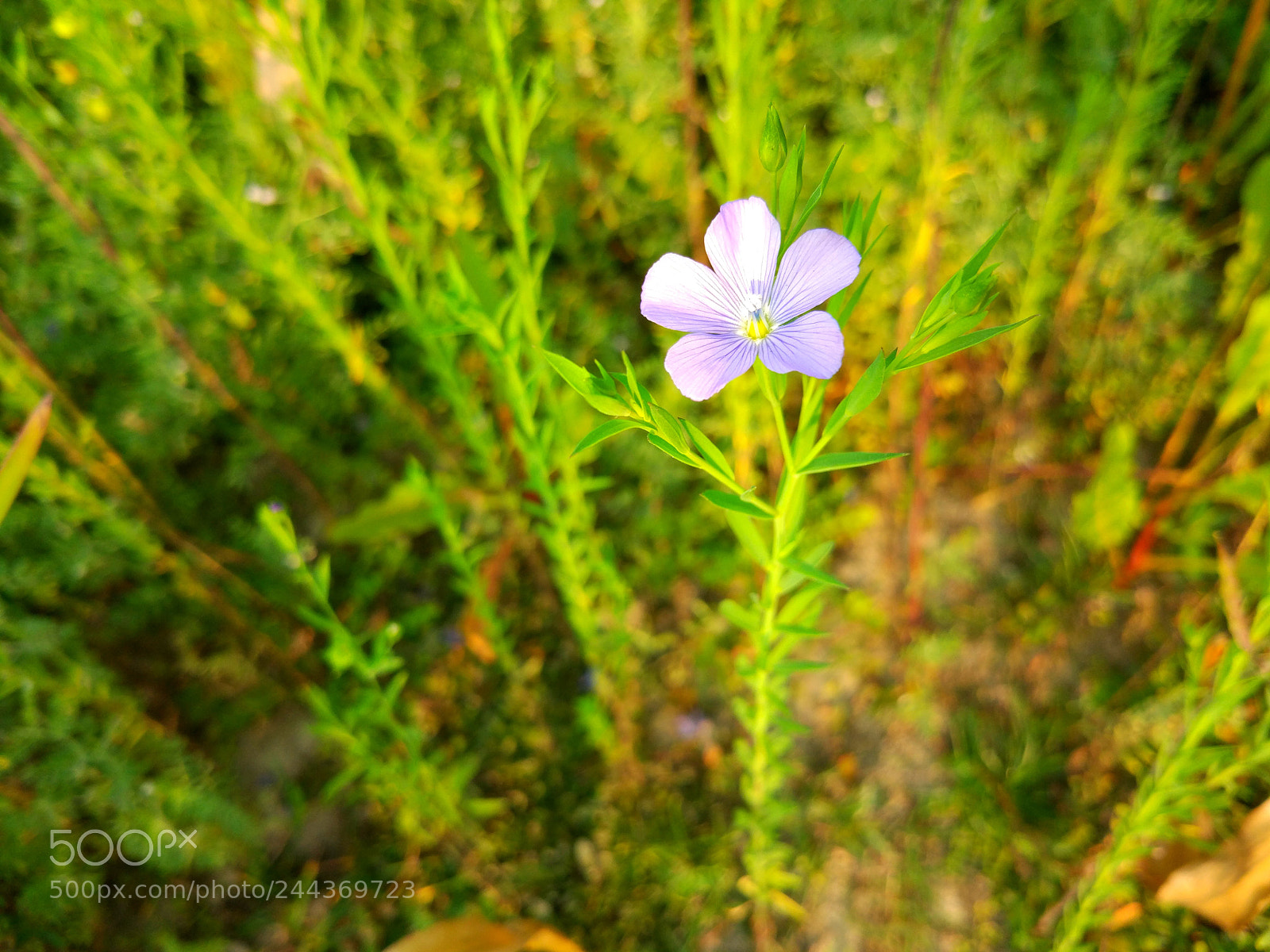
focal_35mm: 28
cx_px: 635
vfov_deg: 49.7
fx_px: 1027
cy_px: 476
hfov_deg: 63.4
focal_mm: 4.26
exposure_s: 1/201
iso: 100
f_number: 2
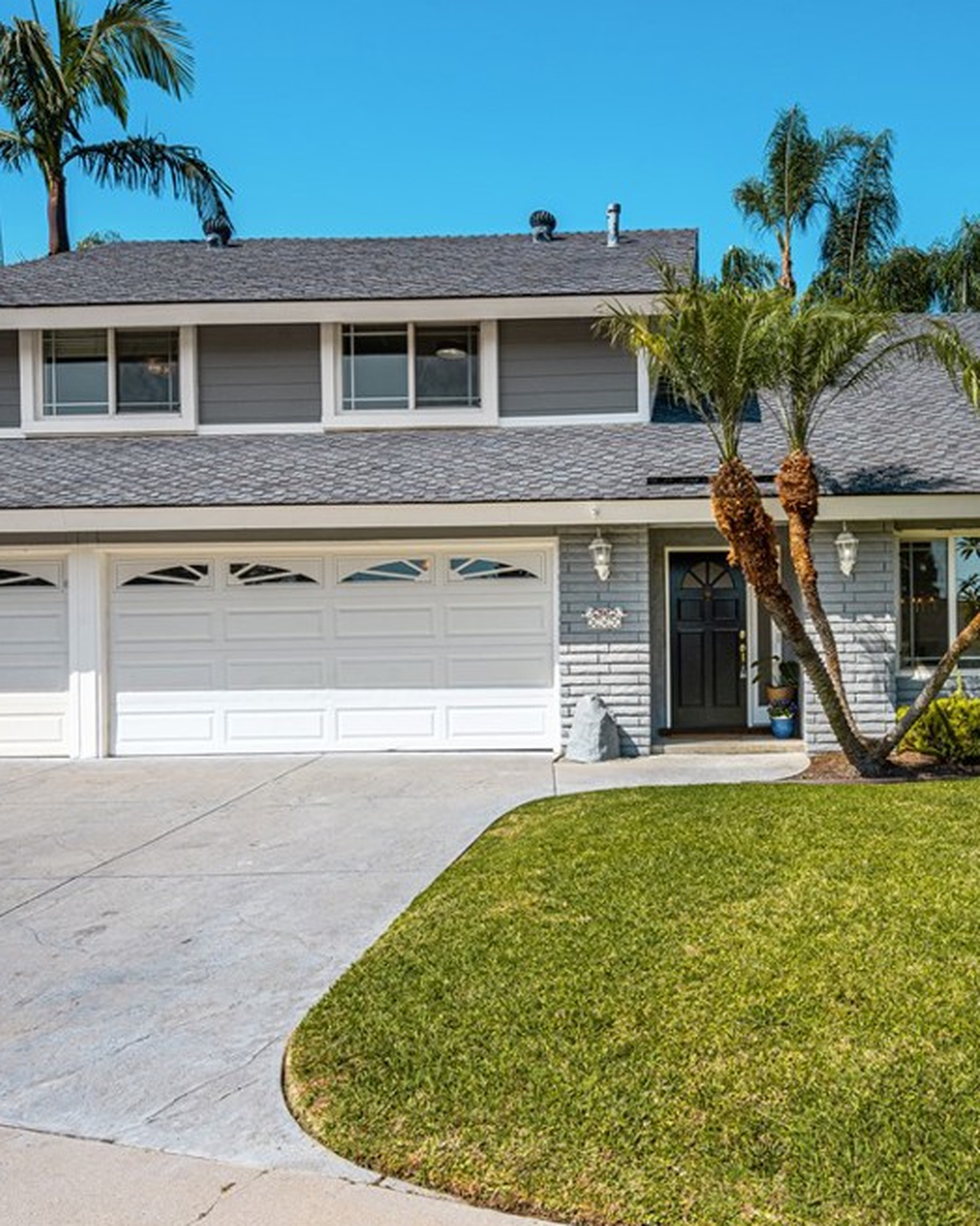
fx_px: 824
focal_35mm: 23
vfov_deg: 73.2
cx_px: 516
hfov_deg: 61.4
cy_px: 610
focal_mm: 15.5
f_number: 13
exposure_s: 1/320
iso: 100
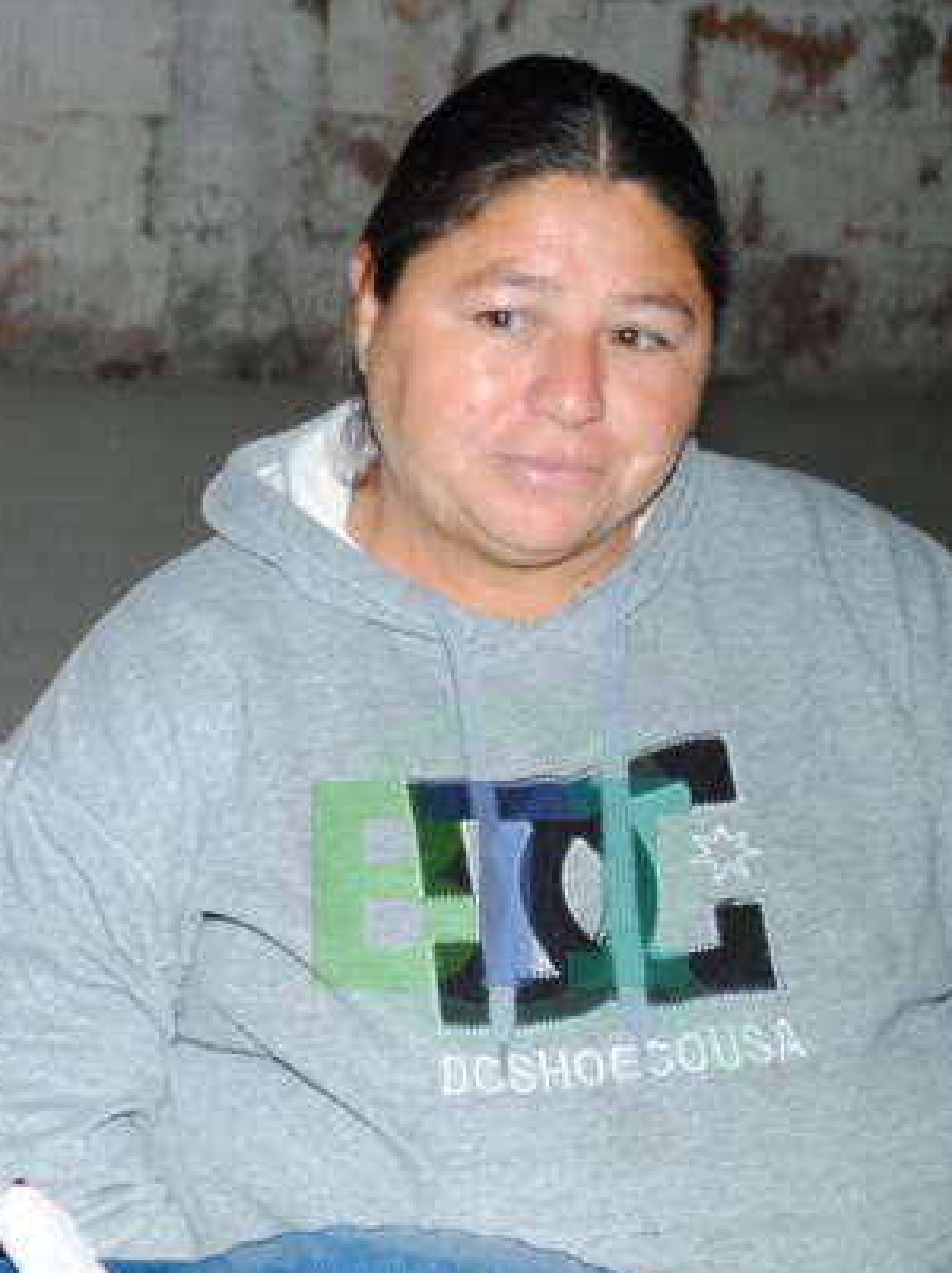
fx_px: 3811
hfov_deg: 14.0
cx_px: -22
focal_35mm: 104
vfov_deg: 19.0
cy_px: 622
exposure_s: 1/60
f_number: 5.3
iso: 800
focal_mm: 45
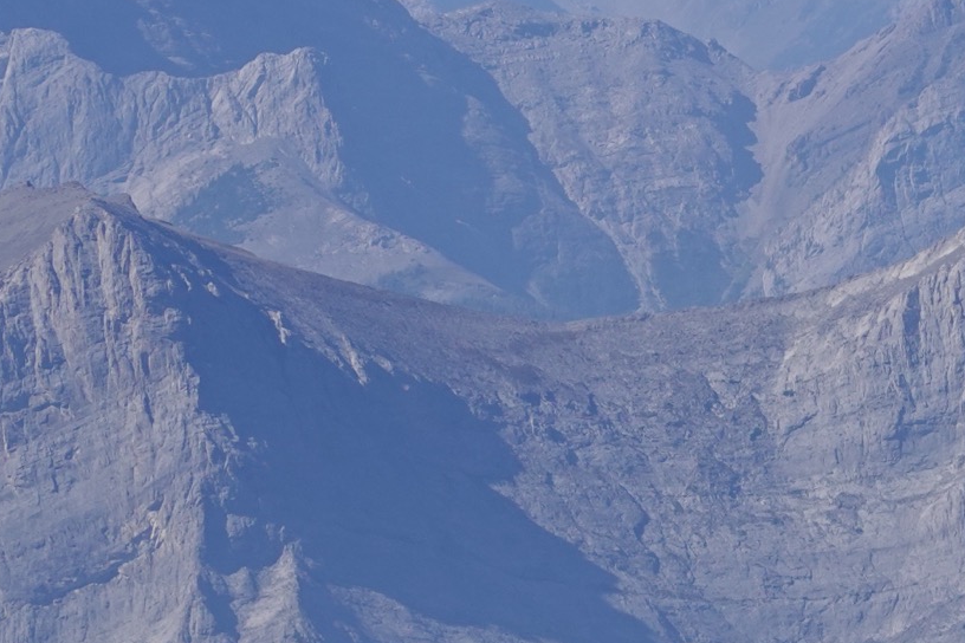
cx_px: 881
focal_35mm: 588
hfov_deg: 3.5
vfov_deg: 2.3
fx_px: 15760
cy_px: 311
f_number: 5.6
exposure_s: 1/640
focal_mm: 72
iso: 100
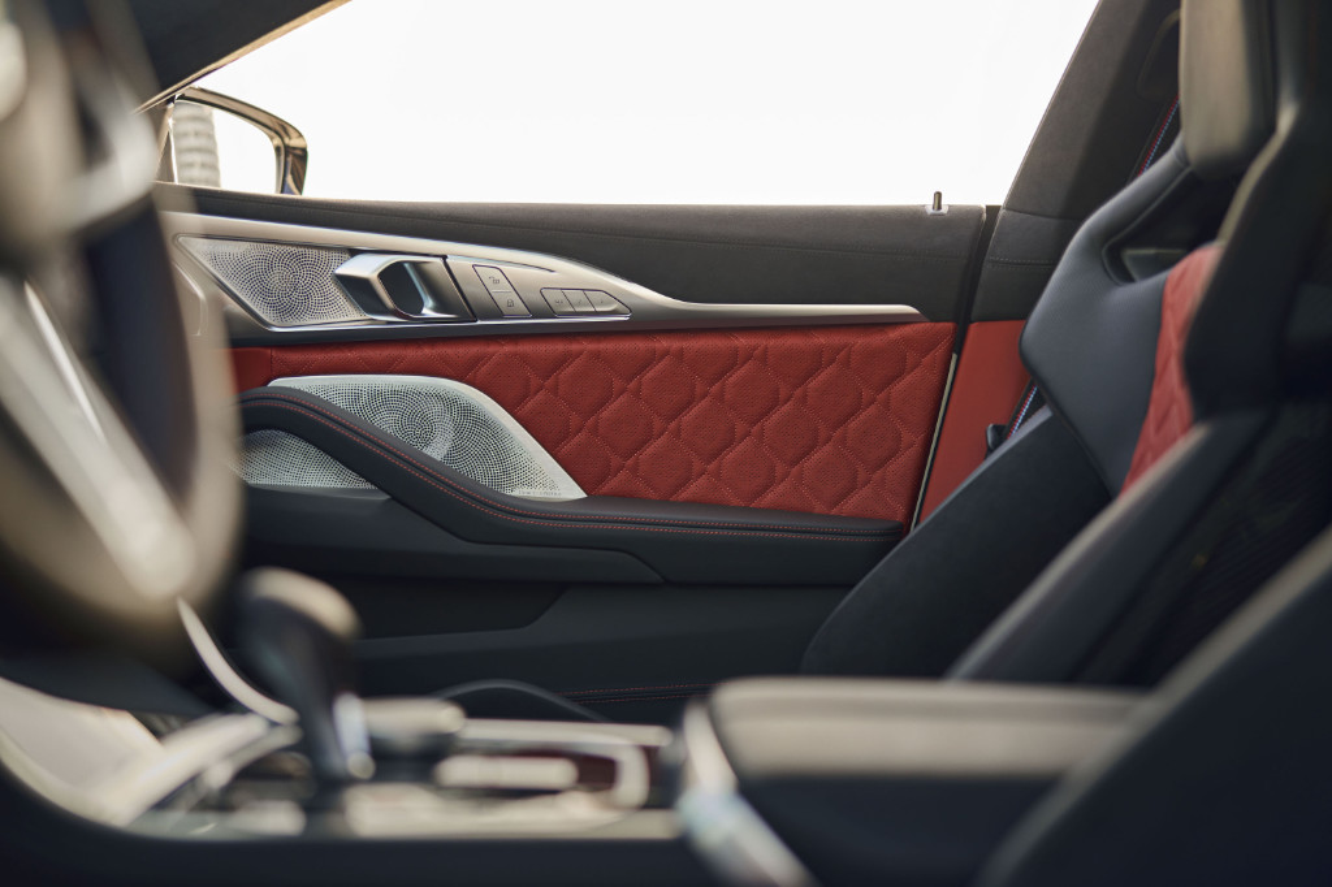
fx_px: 1849
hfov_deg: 39.6
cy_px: 444
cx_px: 666
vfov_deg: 27.0
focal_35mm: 50
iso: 250
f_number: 1.6
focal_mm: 50
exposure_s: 1/100
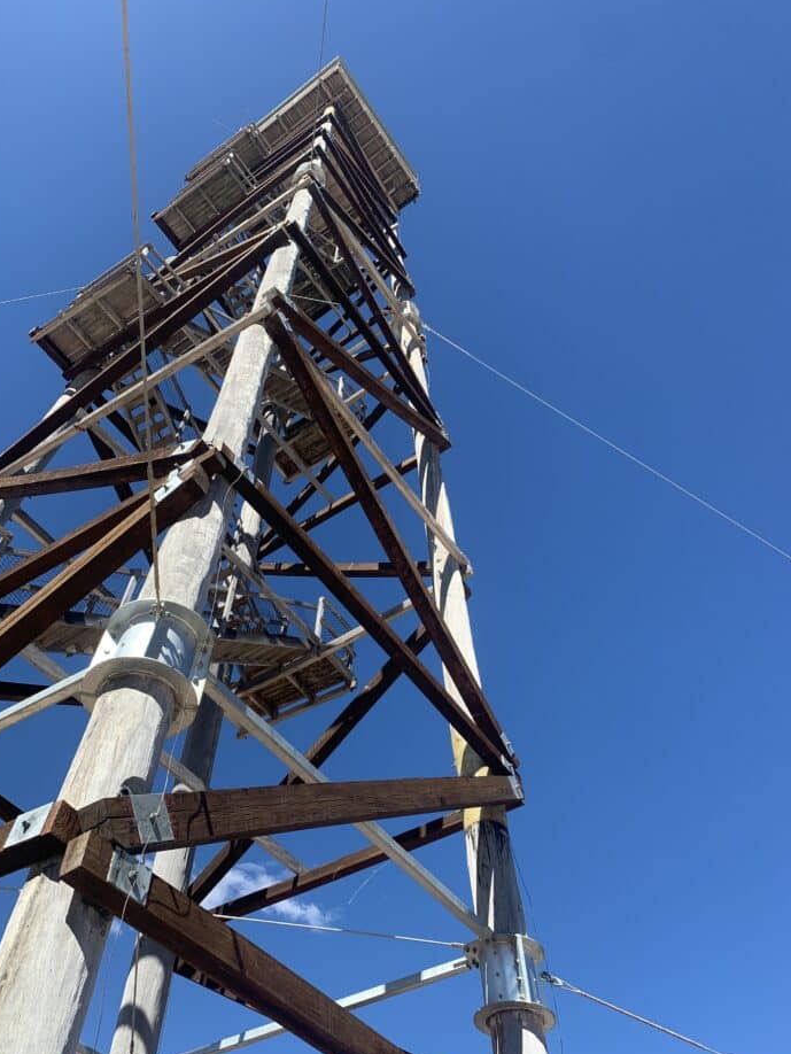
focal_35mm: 29
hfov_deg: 48.2
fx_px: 883
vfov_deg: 61.5
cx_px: 369
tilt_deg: +52.0
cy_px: 574
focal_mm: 4.25
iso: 25
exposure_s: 1/1368
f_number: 1.8
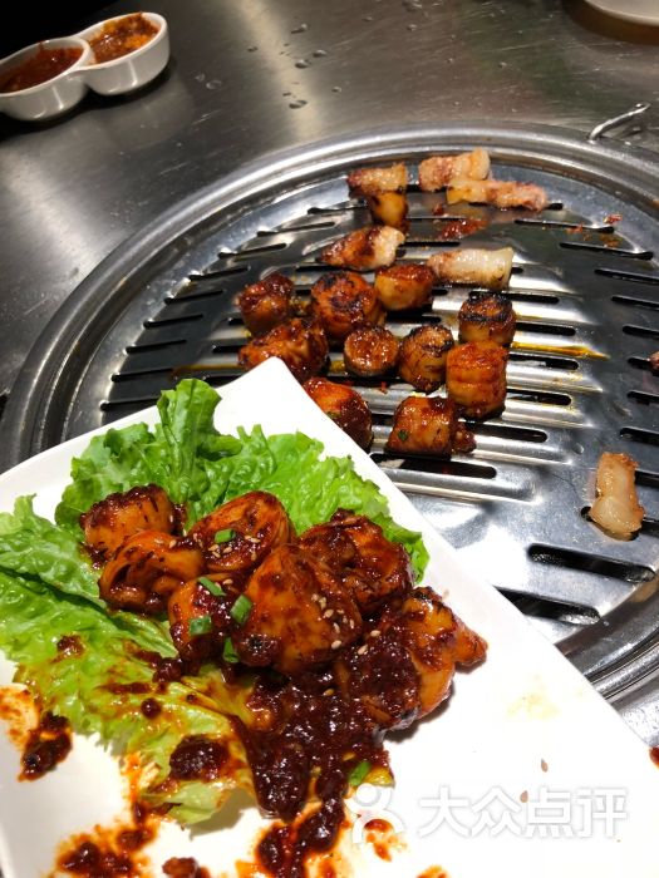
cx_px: 330
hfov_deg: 48.2
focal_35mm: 29
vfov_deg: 61.7
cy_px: 439
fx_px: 736
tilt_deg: -50.1
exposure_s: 1/33
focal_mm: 3.99
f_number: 1.8
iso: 25
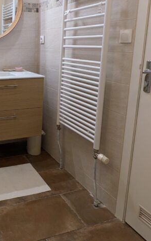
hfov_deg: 34.6
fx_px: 211
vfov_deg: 58.1
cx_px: -10
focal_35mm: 32
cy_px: 77
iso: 109
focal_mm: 1.83
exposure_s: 1/25
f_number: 2.2
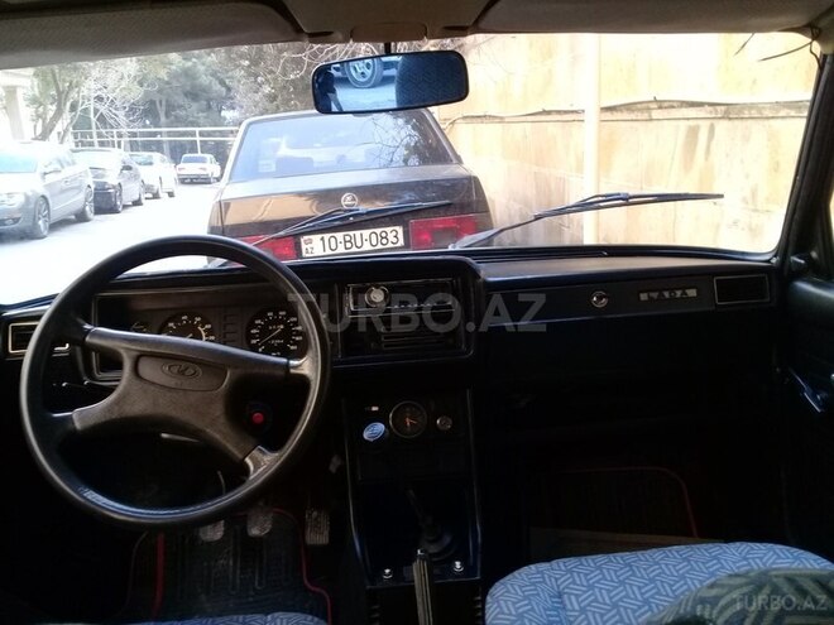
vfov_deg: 45.4
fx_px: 747
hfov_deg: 58.4
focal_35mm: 31
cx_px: 417
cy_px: 312
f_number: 2.2
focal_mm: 3.3
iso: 125
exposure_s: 1/33
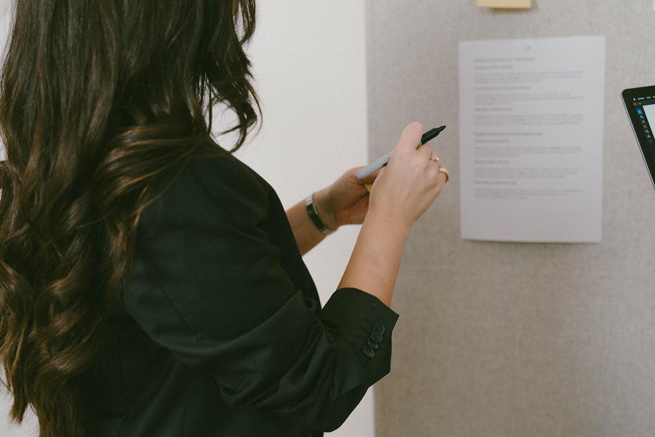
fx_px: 1165
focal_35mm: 64
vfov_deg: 21.2
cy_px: 218
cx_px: 328
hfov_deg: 31.4
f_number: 3.5
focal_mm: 60
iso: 800
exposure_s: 1/160
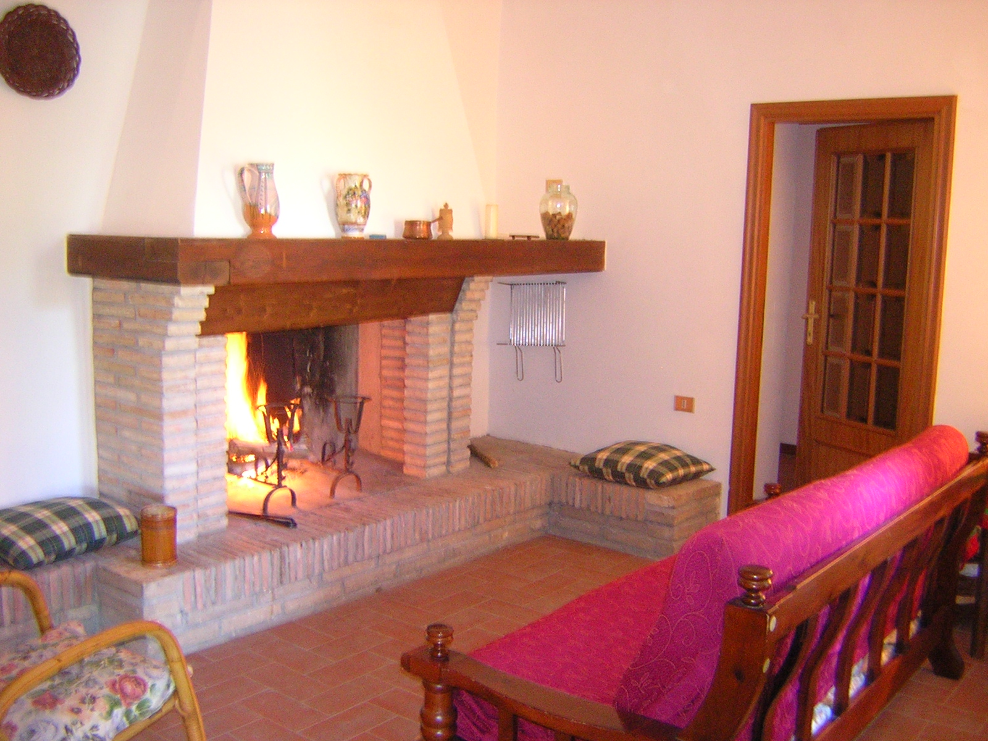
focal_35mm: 36
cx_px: 494
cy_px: 370
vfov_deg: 39.7
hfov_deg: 51.4
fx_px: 1028
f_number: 2.6
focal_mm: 4.7
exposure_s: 1/7.4
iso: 400
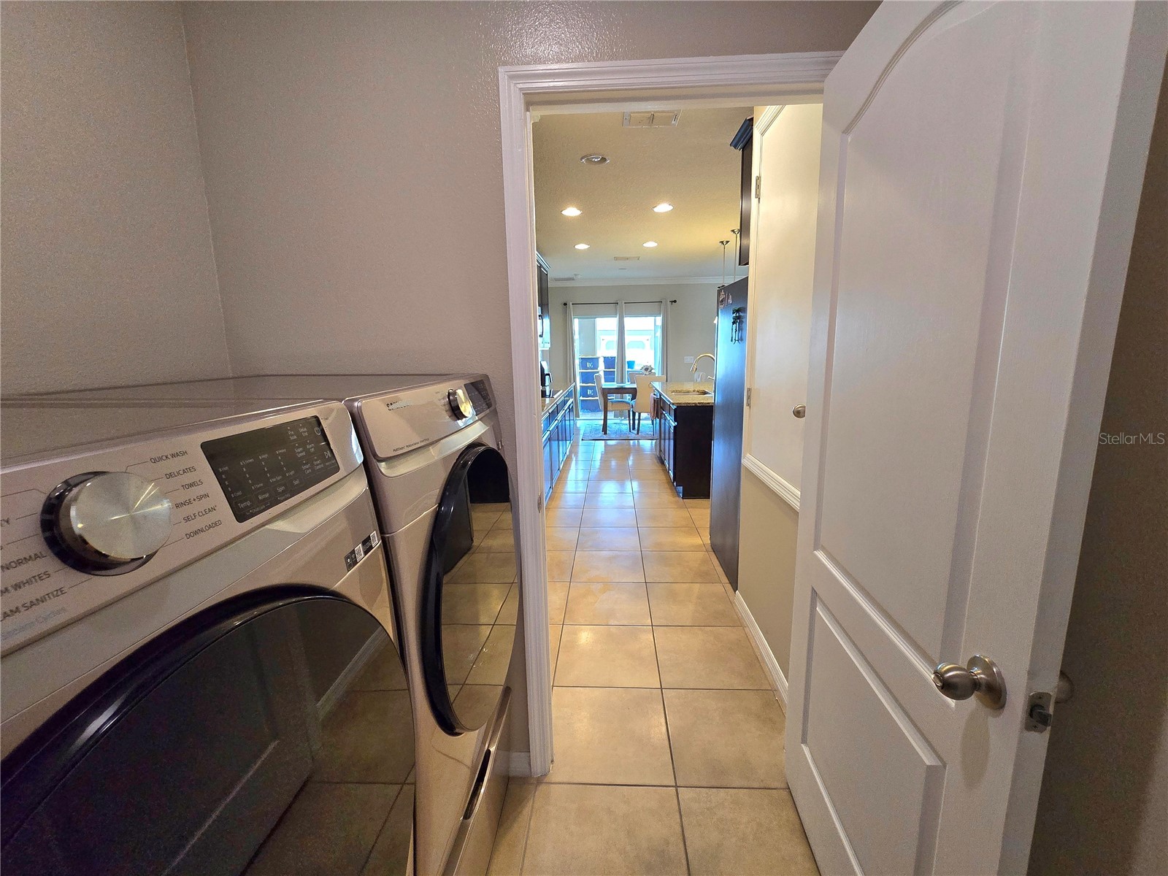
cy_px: 438
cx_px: 584
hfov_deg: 106.2
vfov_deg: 89.9
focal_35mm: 13
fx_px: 439
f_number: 2.2
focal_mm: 2.2
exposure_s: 1/60.2
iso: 250
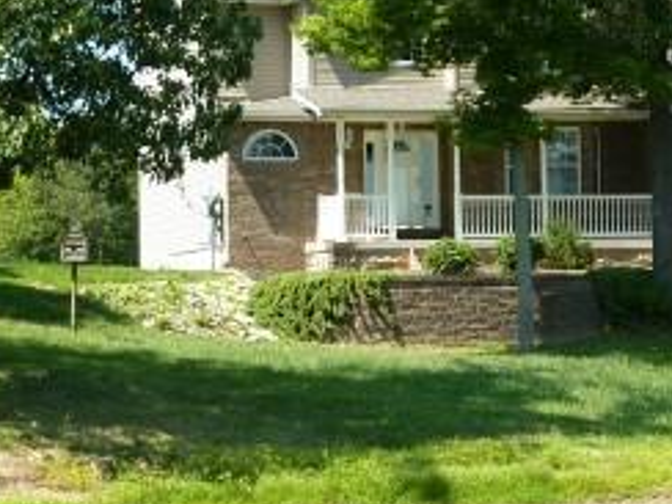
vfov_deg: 11.8
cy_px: 281
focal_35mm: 126
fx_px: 2446
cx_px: 410
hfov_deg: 15.6
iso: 80
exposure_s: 1/250
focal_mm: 7.9
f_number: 4
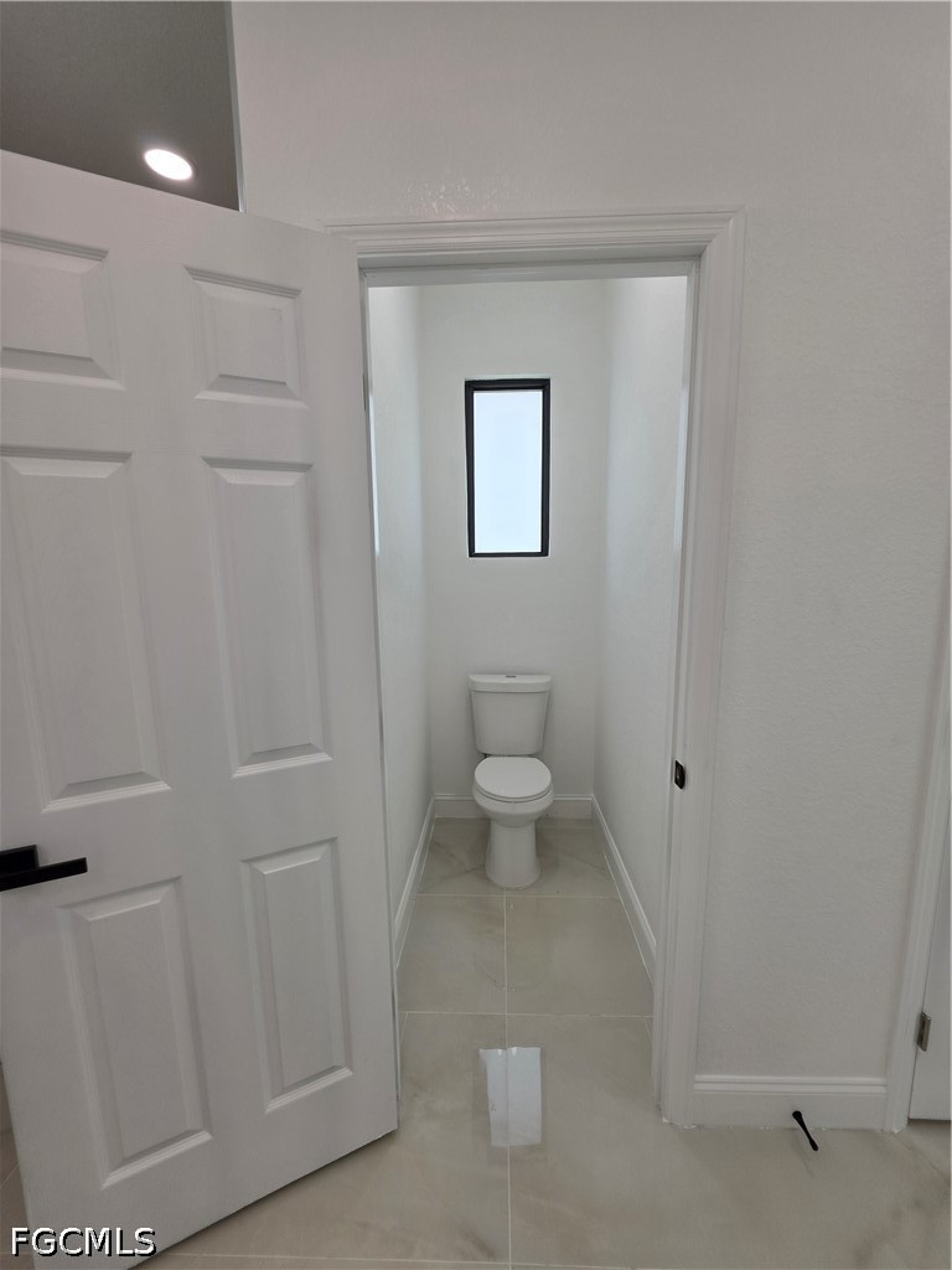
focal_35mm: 13
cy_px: 635
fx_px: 477
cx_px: 476
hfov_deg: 89.9
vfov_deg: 106.2
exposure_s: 1/120
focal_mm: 2.2
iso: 32
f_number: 1.9
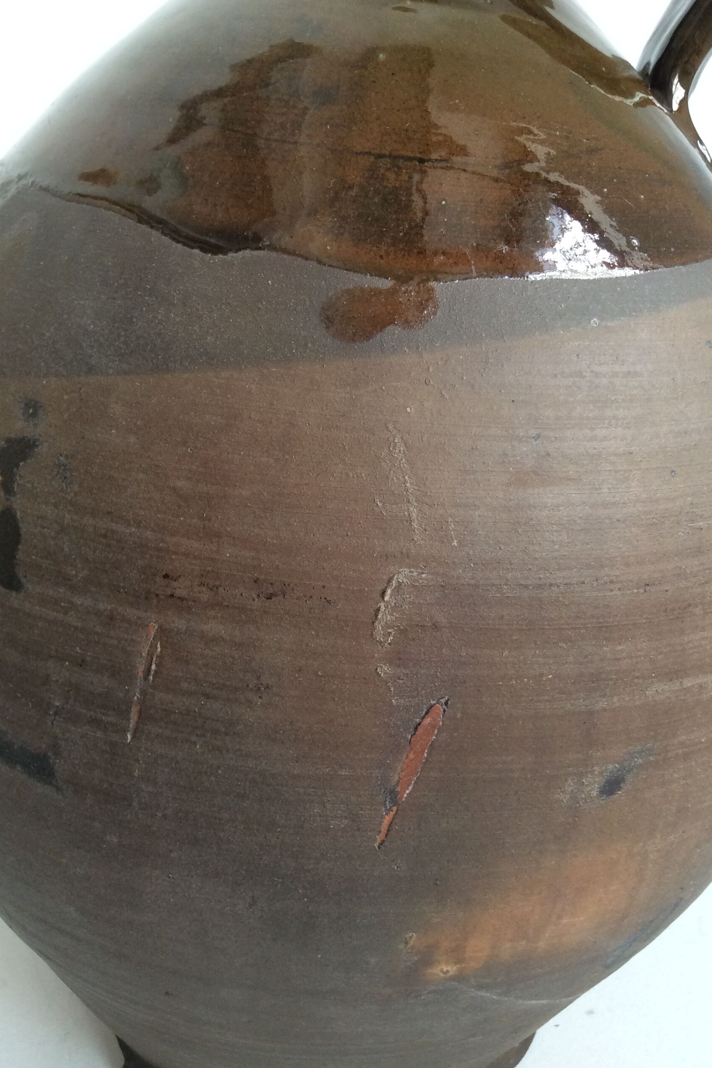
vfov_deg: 55.8
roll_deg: -1.1
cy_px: 540
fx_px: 1009
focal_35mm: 34
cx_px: 376
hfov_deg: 38.9
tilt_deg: -19.5
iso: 80
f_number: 2.4
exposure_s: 1/25
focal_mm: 3.3
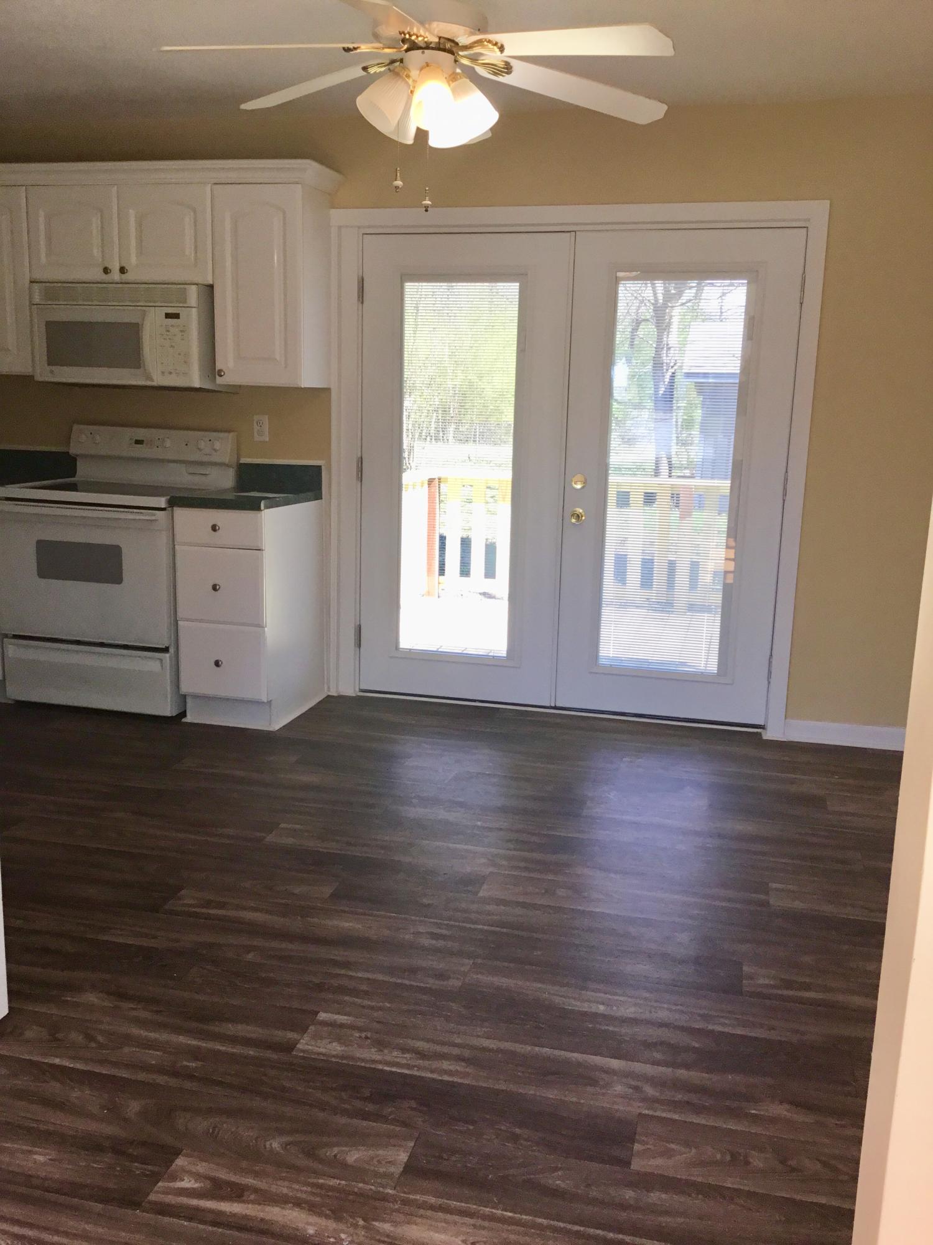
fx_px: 1114
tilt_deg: -11.7
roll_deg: -0.4
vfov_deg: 58.4
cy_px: 622
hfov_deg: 45.4
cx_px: 466
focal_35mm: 31
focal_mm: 3.3
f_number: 2.4
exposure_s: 1/120
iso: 50
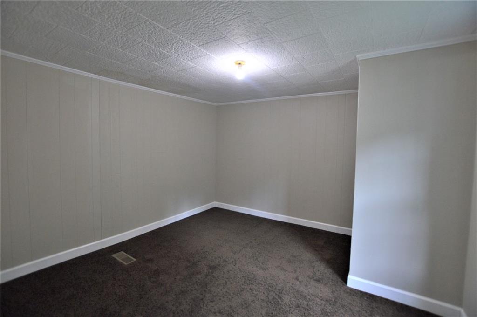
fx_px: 198
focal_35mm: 15
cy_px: 158
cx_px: 238
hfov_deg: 100.5
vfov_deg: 77.2
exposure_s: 1/60
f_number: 3.5
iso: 640
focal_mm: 10
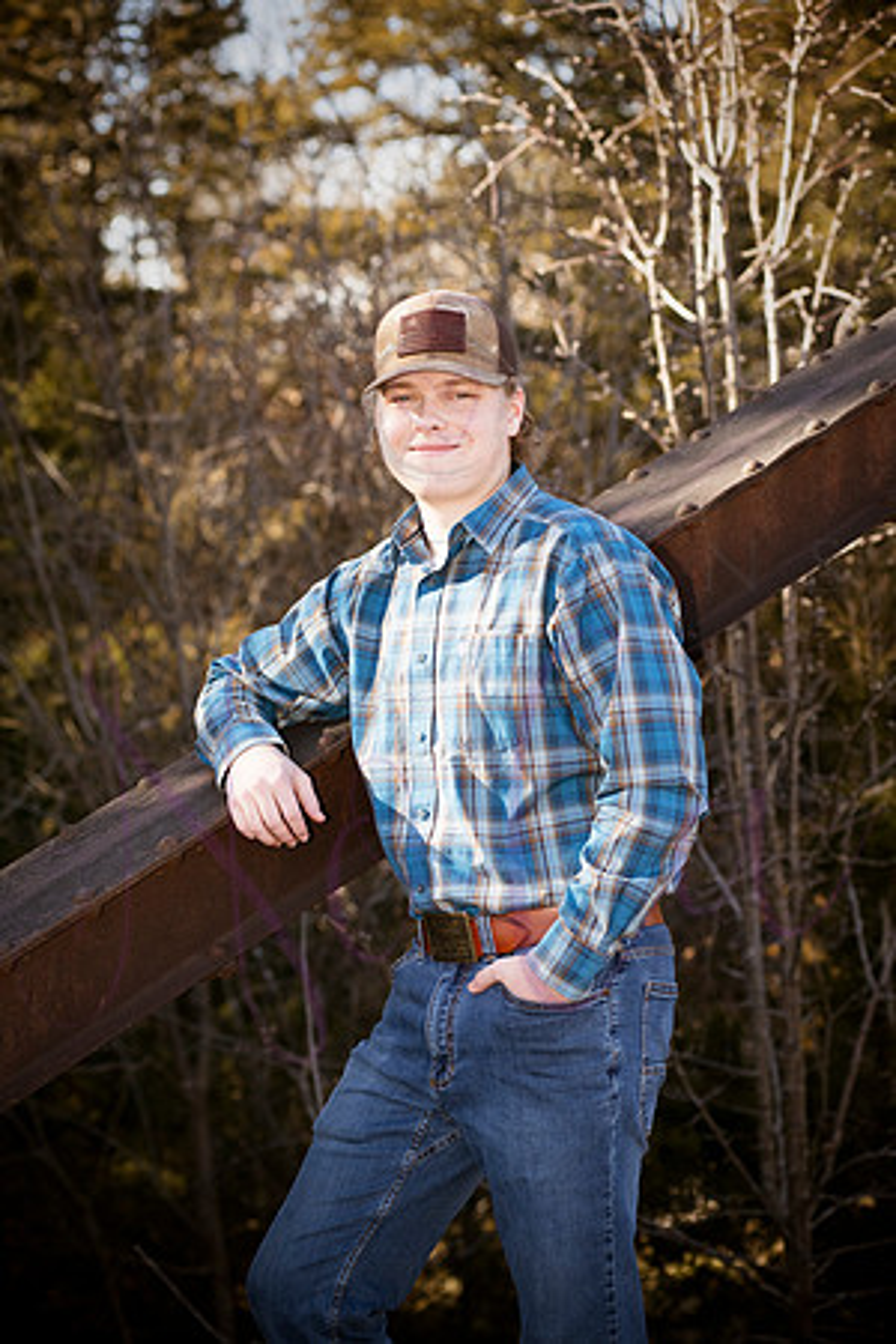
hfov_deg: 15.9
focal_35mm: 86
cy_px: 672
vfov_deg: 23.6
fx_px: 3210
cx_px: 448
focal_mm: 86
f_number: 5.6
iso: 800
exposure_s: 1/800
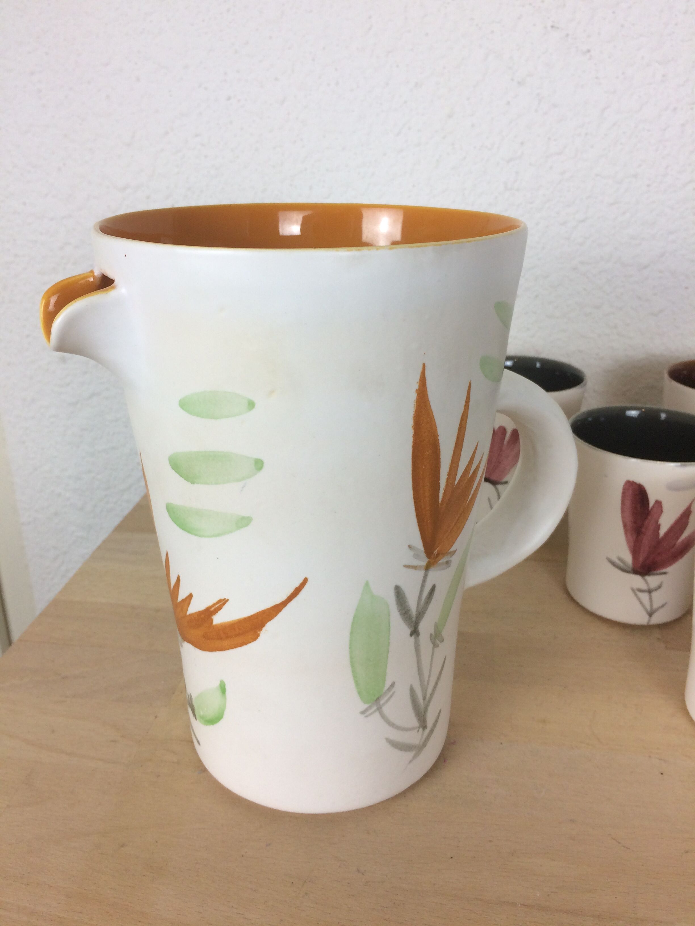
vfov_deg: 61.7
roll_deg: +1.7
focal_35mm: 29
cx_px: 348
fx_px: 776
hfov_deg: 48.2
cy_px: 463
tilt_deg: -23.6
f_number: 2.2
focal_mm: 4.15
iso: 64
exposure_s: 1/100
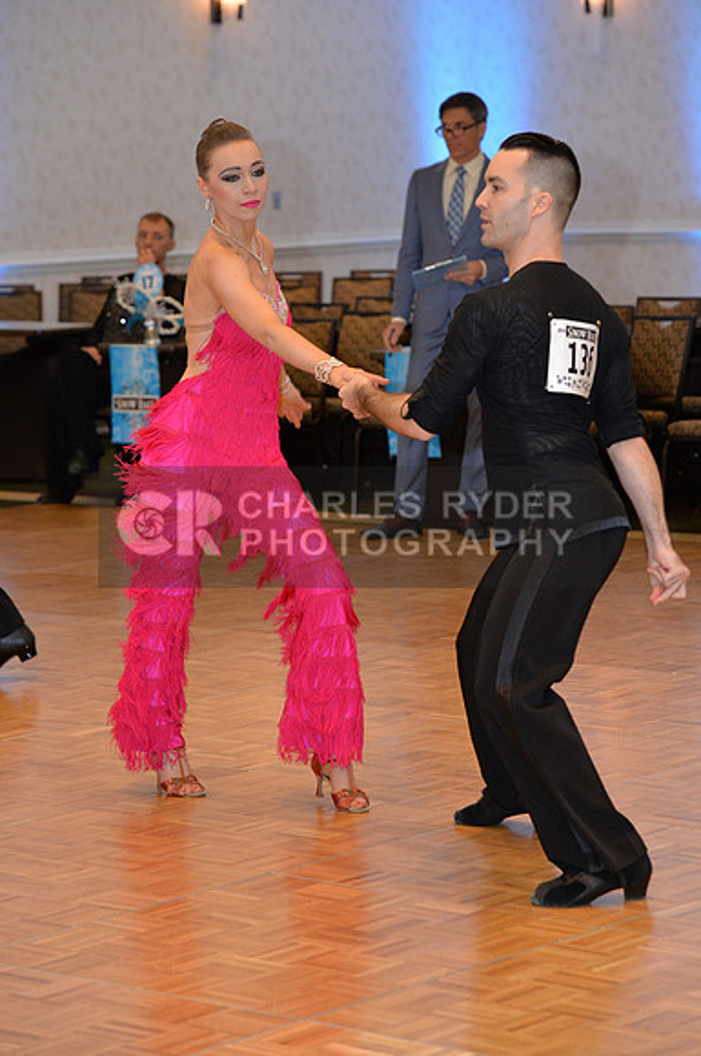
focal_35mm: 125
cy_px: 528
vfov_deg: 16.4
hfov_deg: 10.9
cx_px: 350
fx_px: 3662
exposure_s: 1/250
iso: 2500
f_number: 5.6
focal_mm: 125
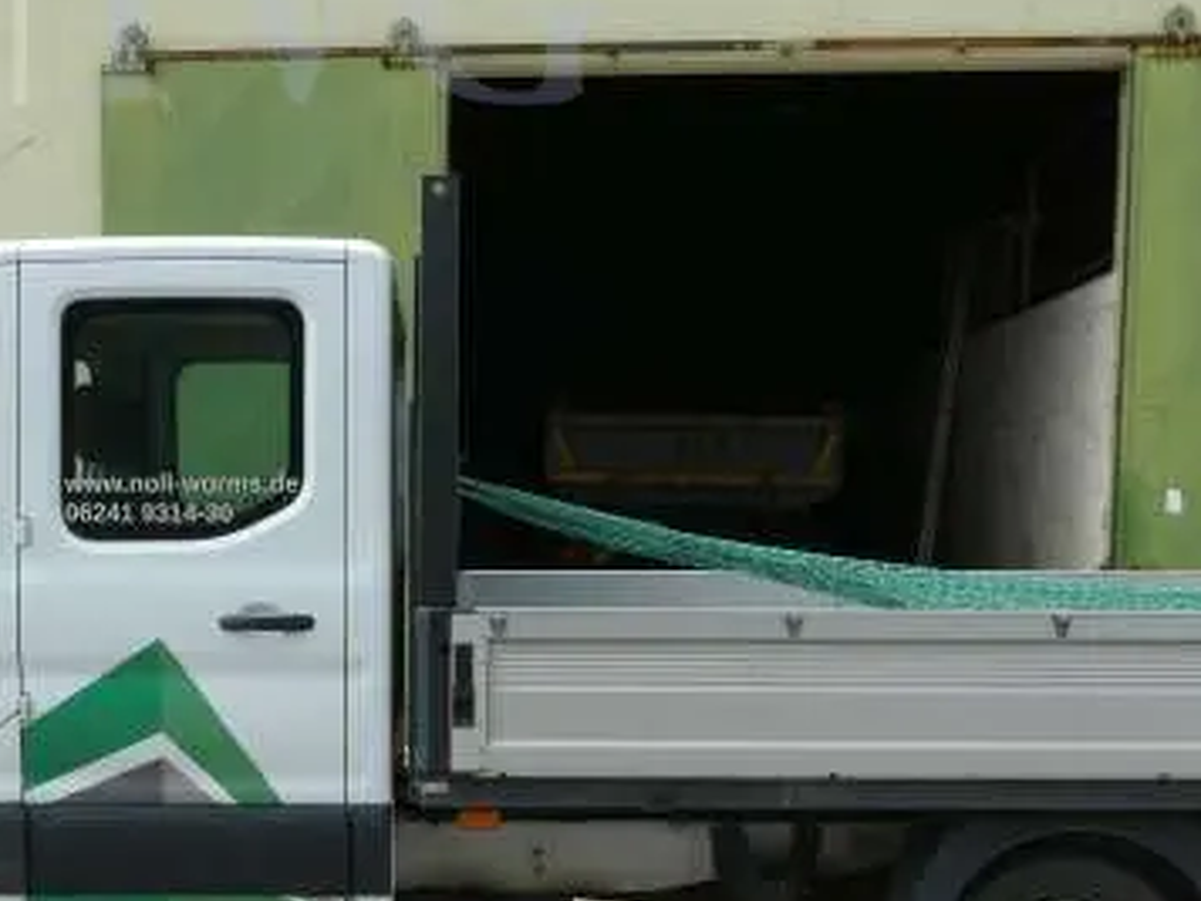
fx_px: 1874
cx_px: 398
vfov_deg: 26.6
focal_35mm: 54
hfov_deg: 35.2
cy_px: 705
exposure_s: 1/800
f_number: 3.3
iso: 80
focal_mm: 4.3
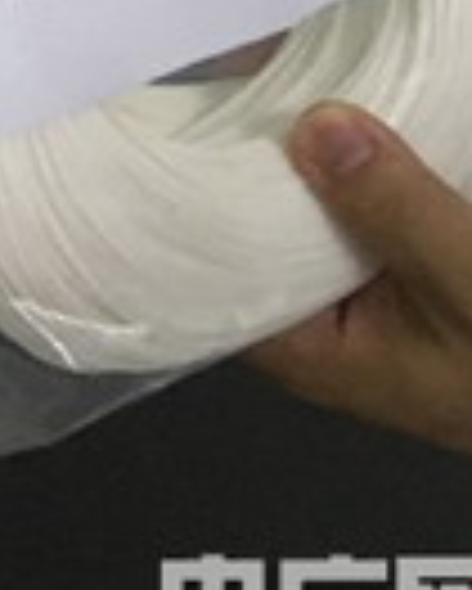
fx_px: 2267
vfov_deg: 13.9
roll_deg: +1.0
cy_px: -297
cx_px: -814
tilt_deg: -34.5
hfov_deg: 9.8
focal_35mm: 130
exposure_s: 1/33
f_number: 2.2
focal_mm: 4.15
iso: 200
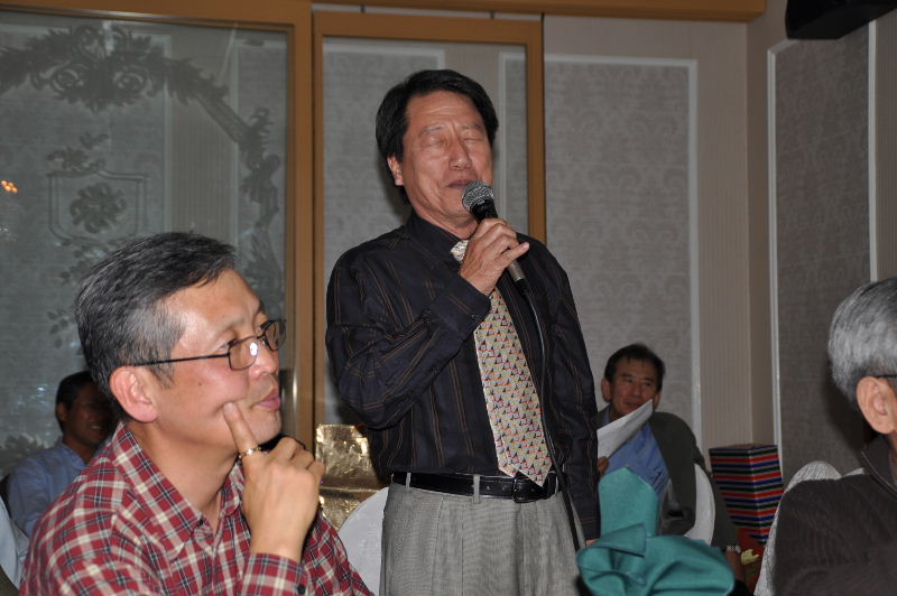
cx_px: 448
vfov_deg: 23.7
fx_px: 1419
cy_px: 298
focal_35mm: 57
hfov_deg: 35.1
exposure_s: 1/60
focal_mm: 38
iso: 200
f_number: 4.5
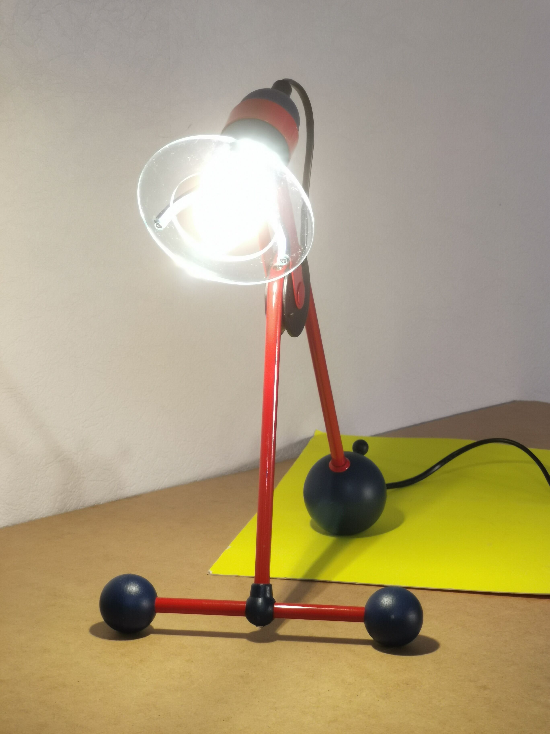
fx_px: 1716
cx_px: 275
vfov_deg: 24.1
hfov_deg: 18.2
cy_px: 367
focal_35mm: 81
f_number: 2.4
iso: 160
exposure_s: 1/33.3
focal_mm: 7.48
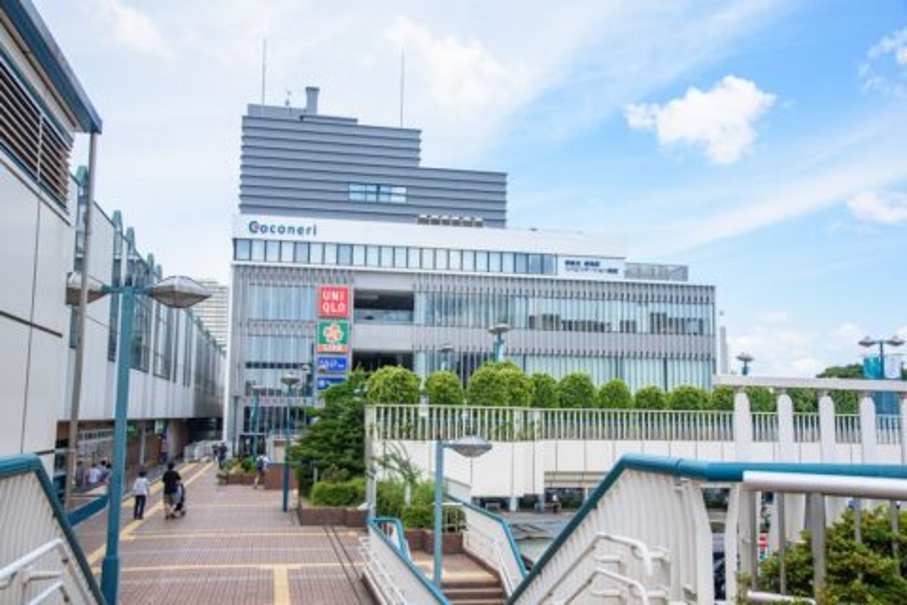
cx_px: 454
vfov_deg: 37.9
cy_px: 302
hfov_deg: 54.4
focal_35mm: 35
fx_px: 882
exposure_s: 1/320
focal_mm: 35
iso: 100
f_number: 9
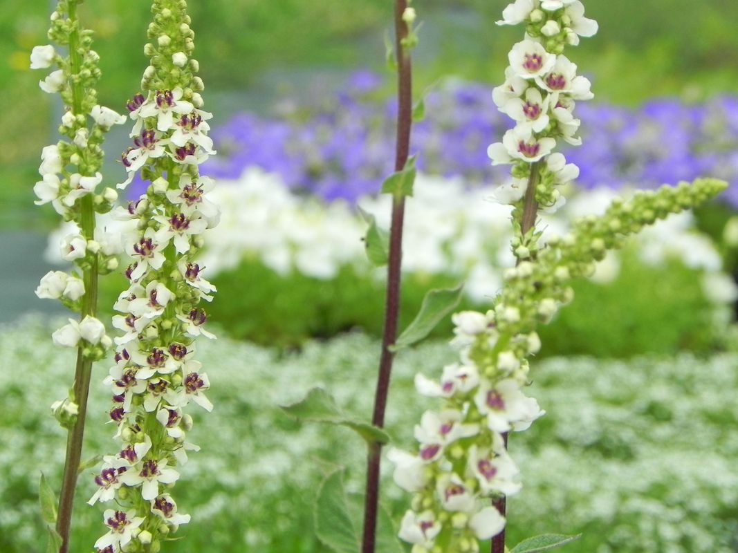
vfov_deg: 6.0
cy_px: 276
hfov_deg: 8.0
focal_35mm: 247
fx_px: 5265
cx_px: 369
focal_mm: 44
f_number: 5.6
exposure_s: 1/400
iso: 160
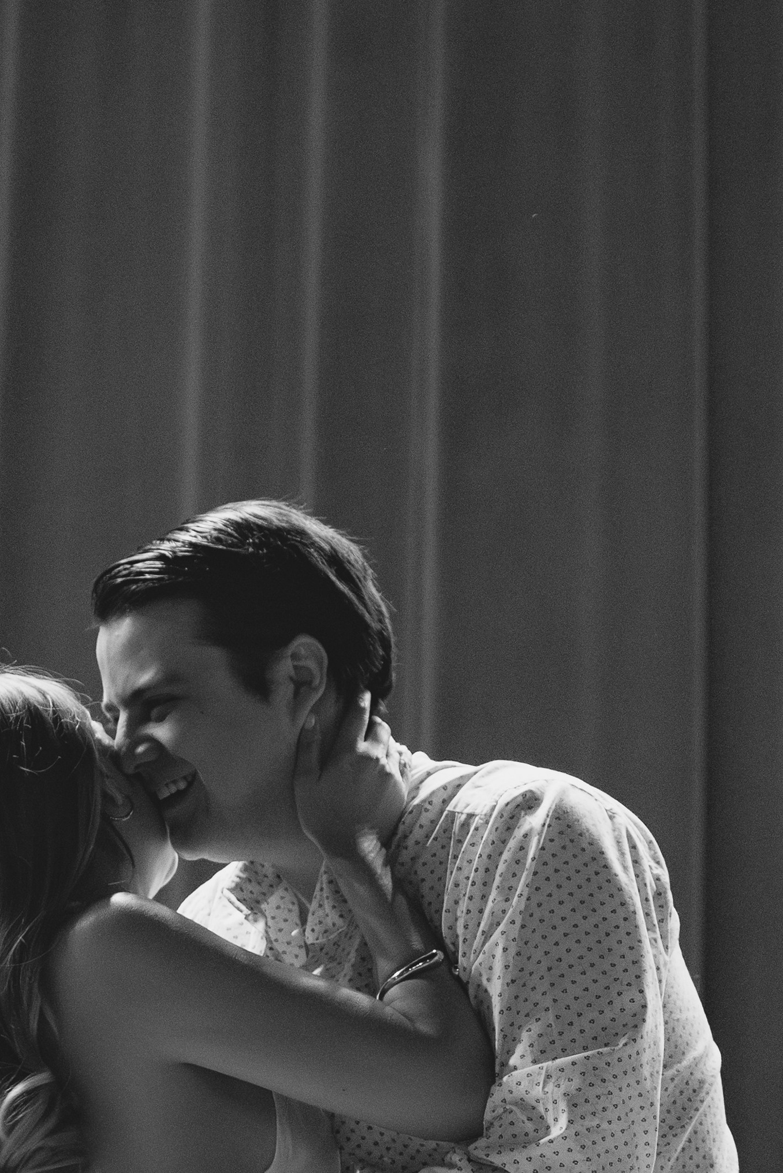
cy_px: 833
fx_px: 5573
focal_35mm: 171
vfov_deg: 12.0
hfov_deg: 8.0
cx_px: 215
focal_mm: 60
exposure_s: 1/160
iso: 2500
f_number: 3.5
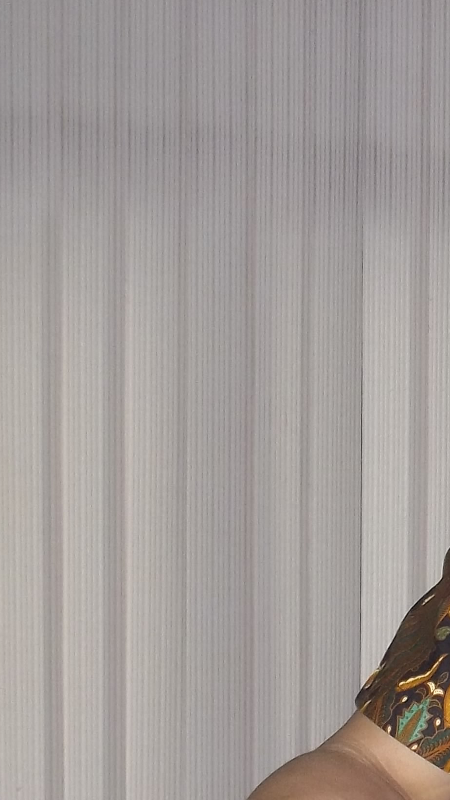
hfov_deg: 16.0
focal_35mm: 70
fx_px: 1485
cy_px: 524
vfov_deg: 30.0
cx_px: 645
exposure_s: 1/30
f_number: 3.3
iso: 160
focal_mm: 4.1
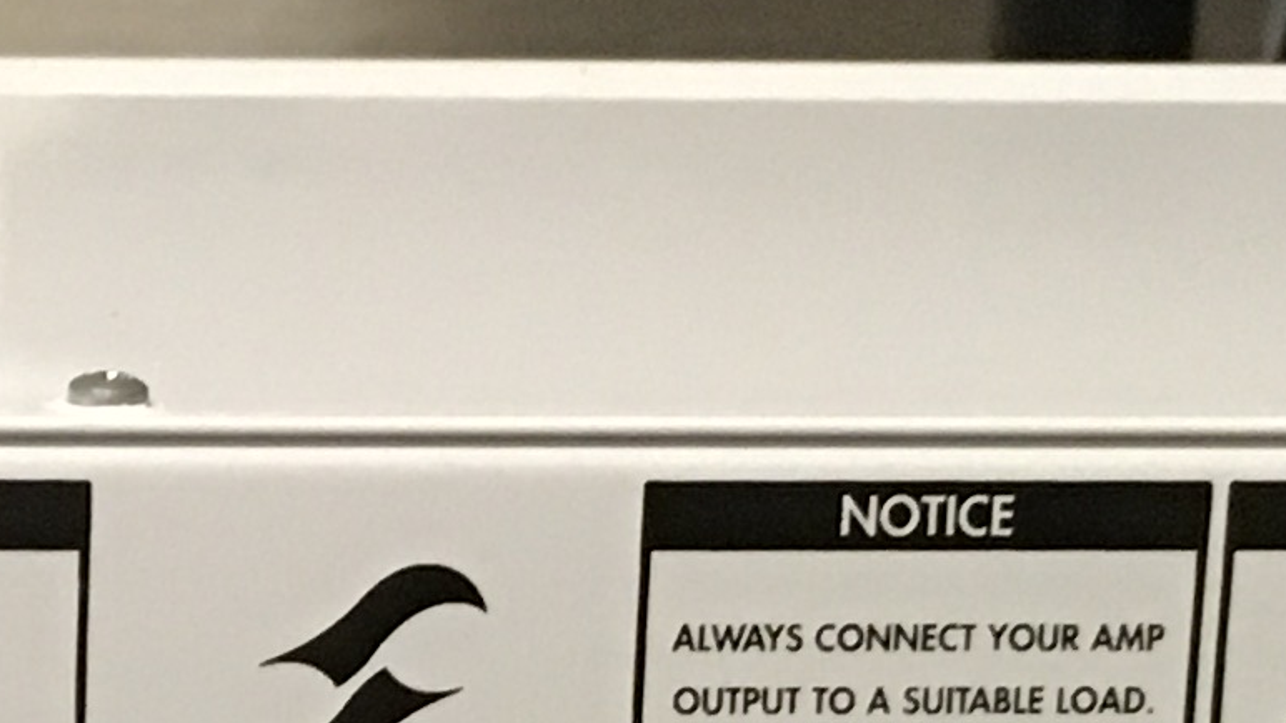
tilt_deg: -10.6
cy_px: 845
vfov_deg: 7.3
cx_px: -102
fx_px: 5626
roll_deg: -0.8
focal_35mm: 165
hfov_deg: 12.8
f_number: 2.2
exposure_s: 1/17
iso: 250
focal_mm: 4.15
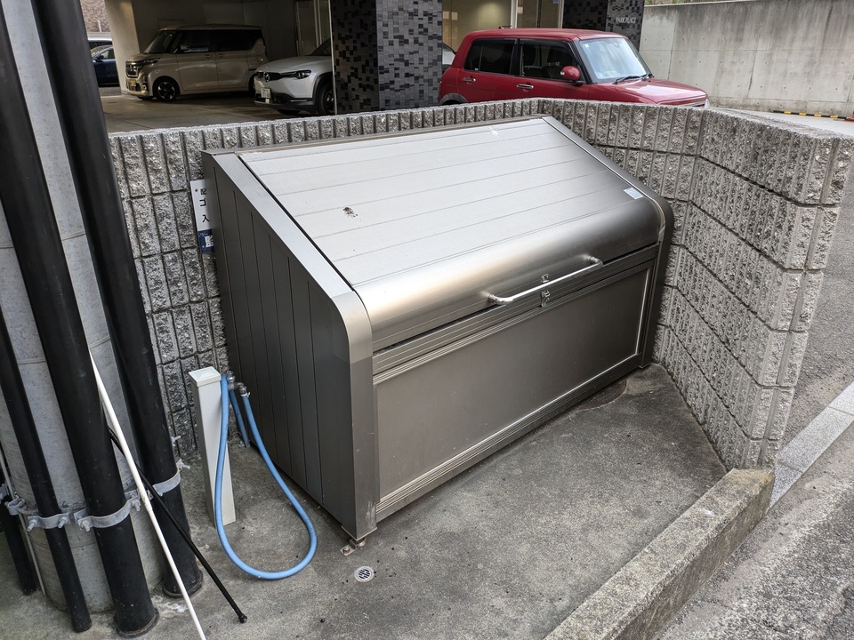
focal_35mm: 25
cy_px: 320
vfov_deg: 54.9
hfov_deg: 69.4
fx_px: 617
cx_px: 427
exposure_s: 1/120
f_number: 1.89
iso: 315
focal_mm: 5.43
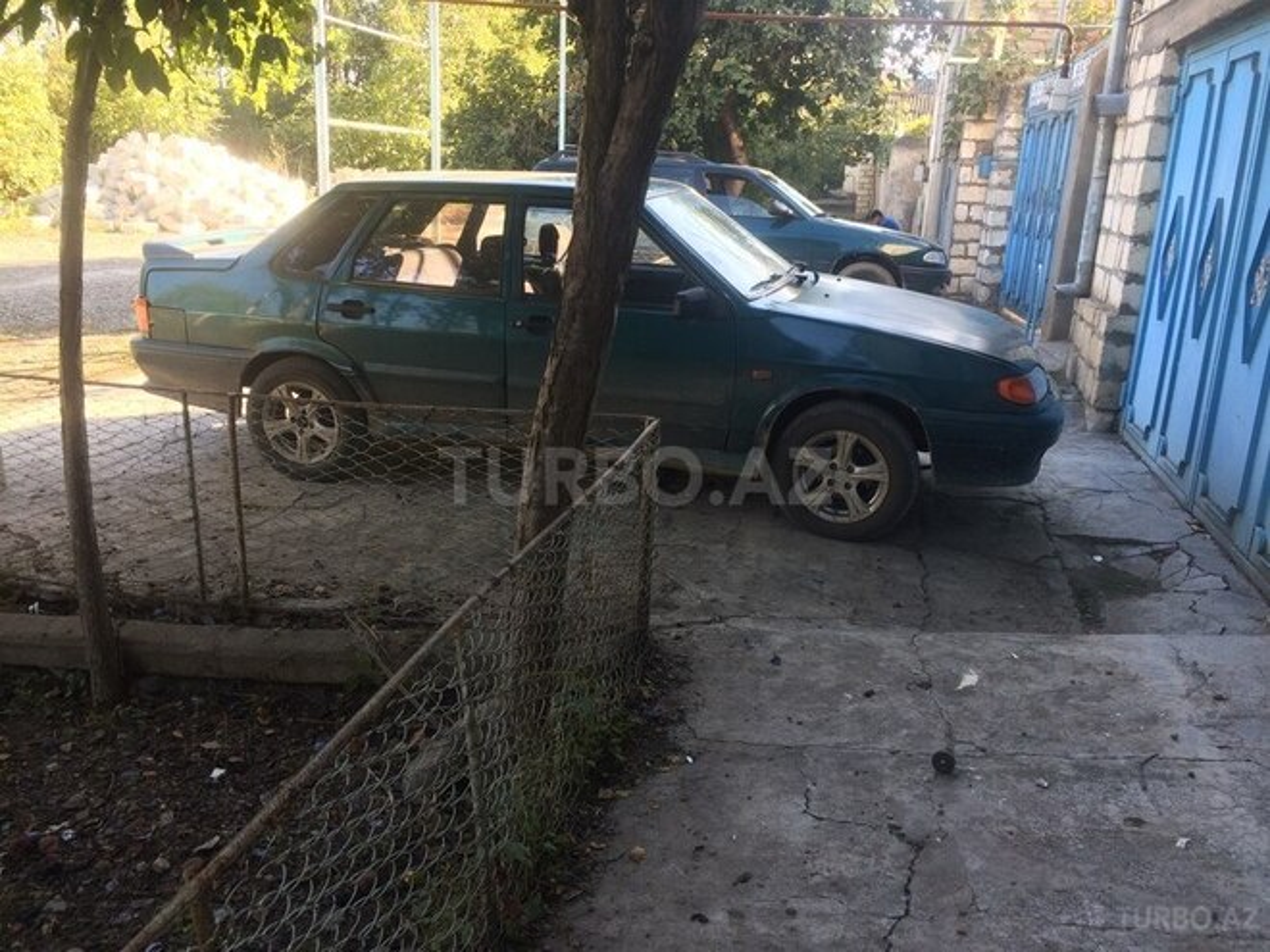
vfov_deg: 48.2
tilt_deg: -15.6
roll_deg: -2.9
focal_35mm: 29
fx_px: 1064
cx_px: 635
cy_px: 476
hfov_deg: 61.7
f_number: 2.2
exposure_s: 1/100
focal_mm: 4.15
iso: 32
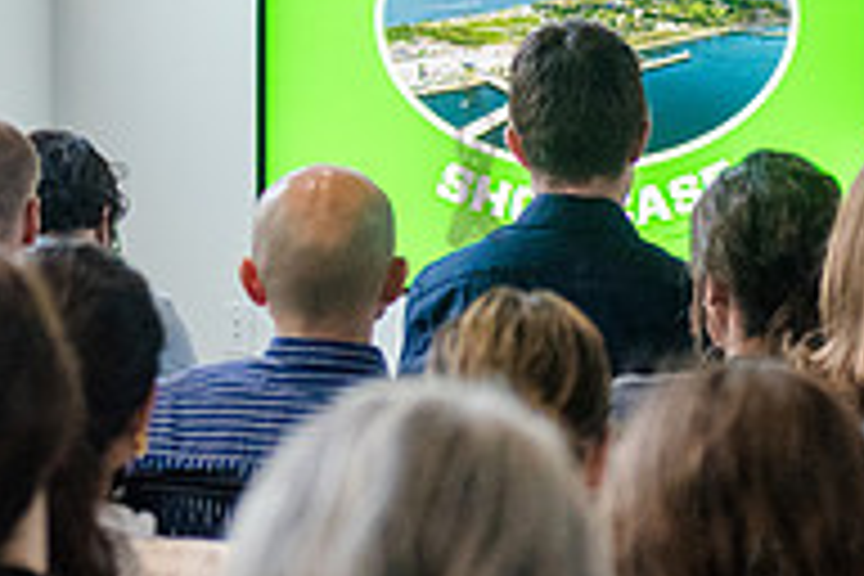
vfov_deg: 4.9
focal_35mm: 281
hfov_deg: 7.3
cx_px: -108
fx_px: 6743
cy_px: -52
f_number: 4
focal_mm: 92
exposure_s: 1/400
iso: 5000
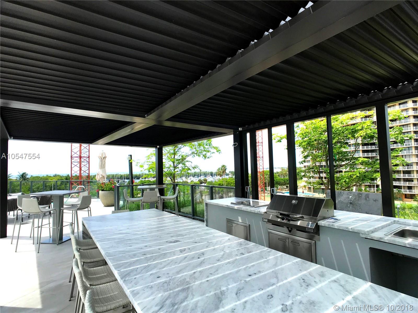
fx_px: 338
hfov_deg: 63.4
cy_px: 156
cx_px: 209
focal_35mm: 28
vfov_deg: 49.7
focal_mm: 3.99
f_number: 1.8
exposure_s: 1/1244
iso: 20
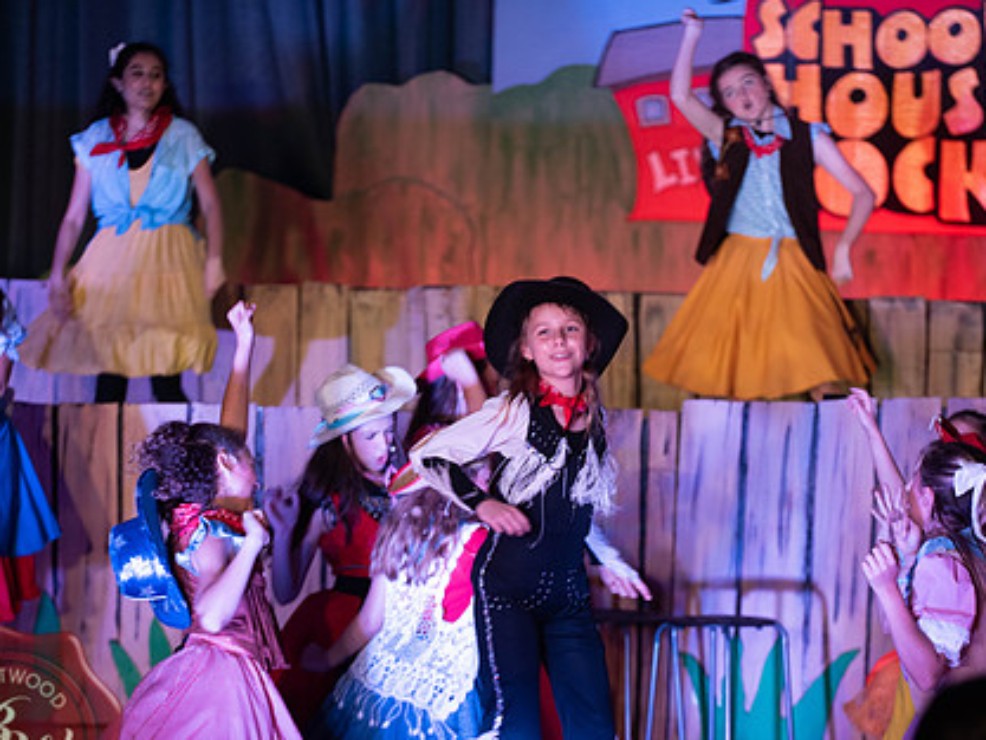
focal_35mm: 174
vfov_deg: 8.5
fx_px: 4958
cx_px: 560
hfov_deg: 11.4
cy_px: 448
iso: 800
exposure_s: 1/160
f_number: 2.8
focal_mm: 130
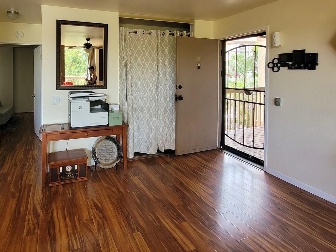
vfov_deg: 66.2
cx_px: 117
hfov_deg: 82.3
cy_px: 78
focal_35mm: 19
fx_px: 184
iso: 200
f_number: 2.2
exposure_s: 1/60
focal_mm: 2.2
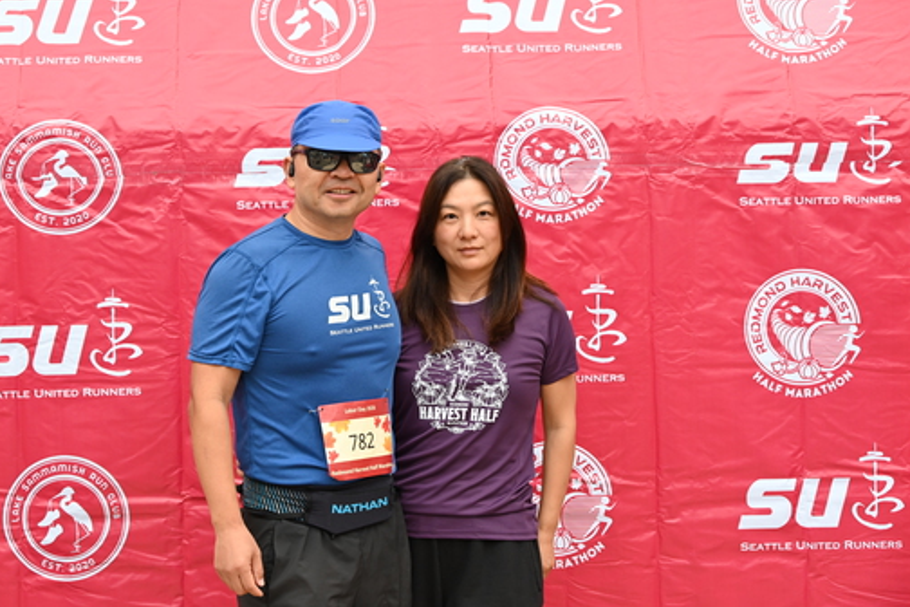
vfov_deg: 18.9
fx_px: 1820
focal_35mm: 72
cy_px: 279
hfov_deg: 28.1
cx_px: 419
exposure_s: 1/125
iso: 1400
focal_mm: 66
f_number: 6
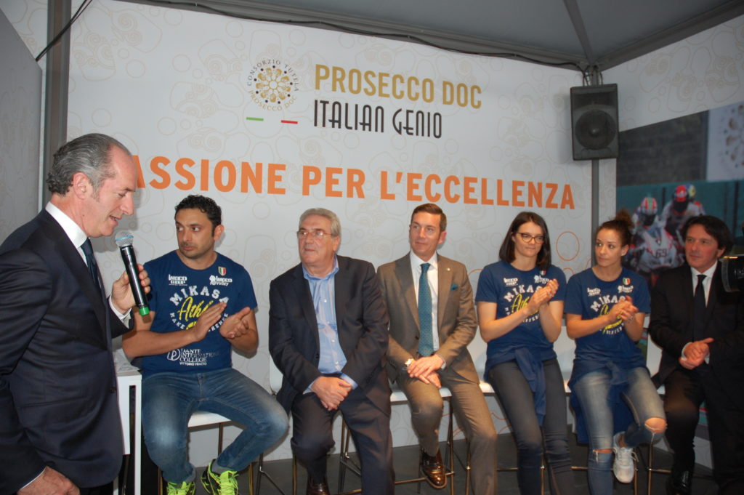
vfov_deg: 47.9
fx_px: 558
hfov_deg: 67.4
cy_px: 248
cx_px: 372
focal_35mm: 27
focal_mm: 18
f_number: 3.5
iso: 400
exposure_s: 1/60
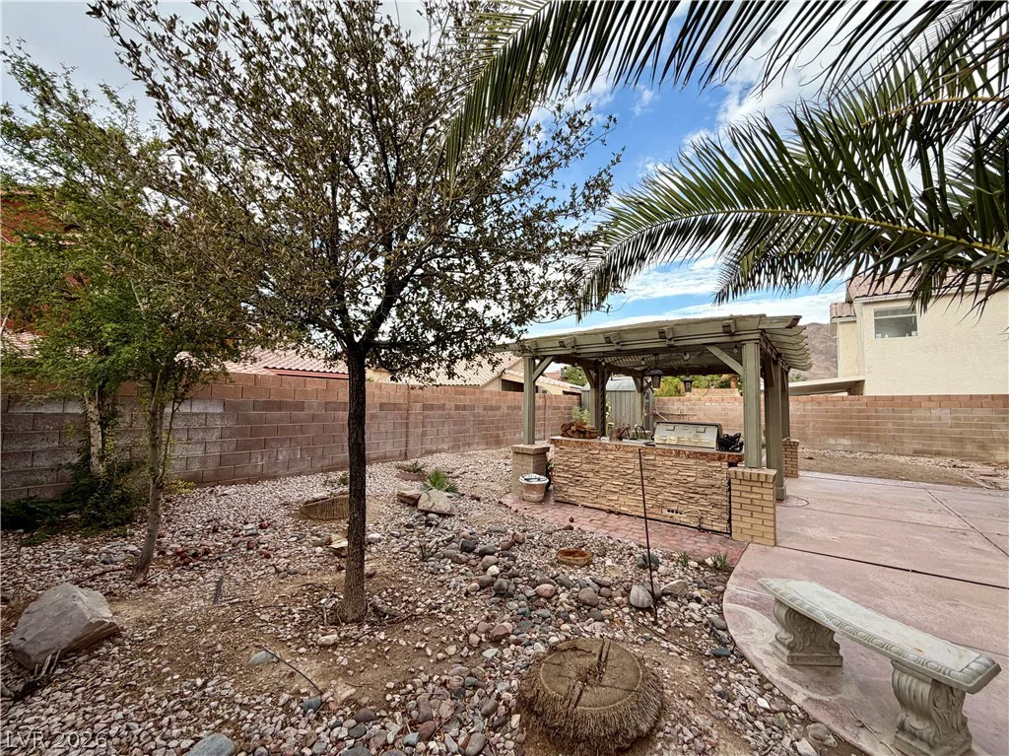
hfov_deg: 102.1
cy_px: 378
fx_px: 408
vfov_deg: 85.6
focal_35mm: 14
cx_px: 504
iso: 64
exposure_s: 1/502
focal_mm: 2.22
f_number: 2.2
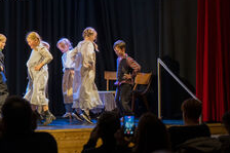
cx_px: 0
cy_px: 33
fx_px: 951
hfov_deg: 13.6
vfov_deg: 9.2
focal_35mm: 149
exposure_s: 1/250
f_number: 2.8
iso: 3200
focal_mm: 70
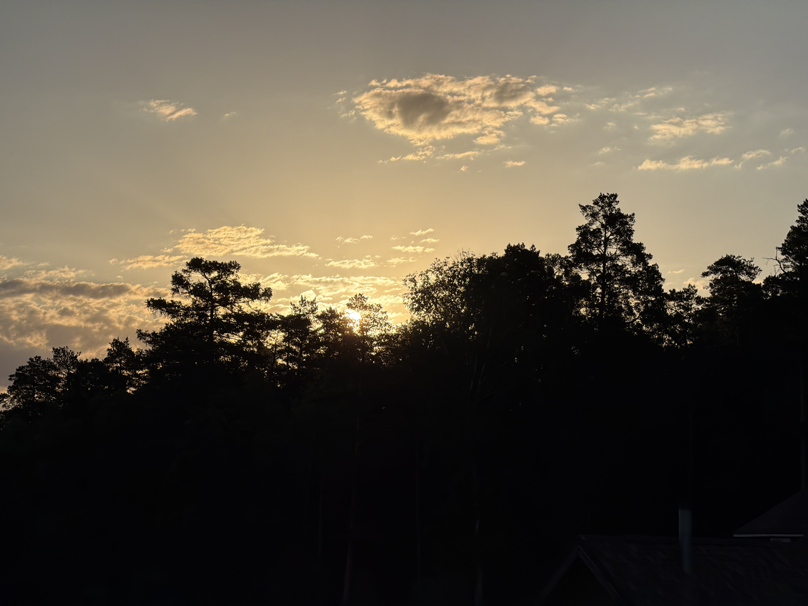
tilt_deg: +5.8
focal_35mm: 100
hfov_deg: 19.6
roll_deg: -0.7
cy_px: 303
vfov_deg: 14.8
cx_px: 404
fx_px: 2334
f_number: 2.8
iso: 25
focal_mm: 16.89
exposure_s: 1/3460
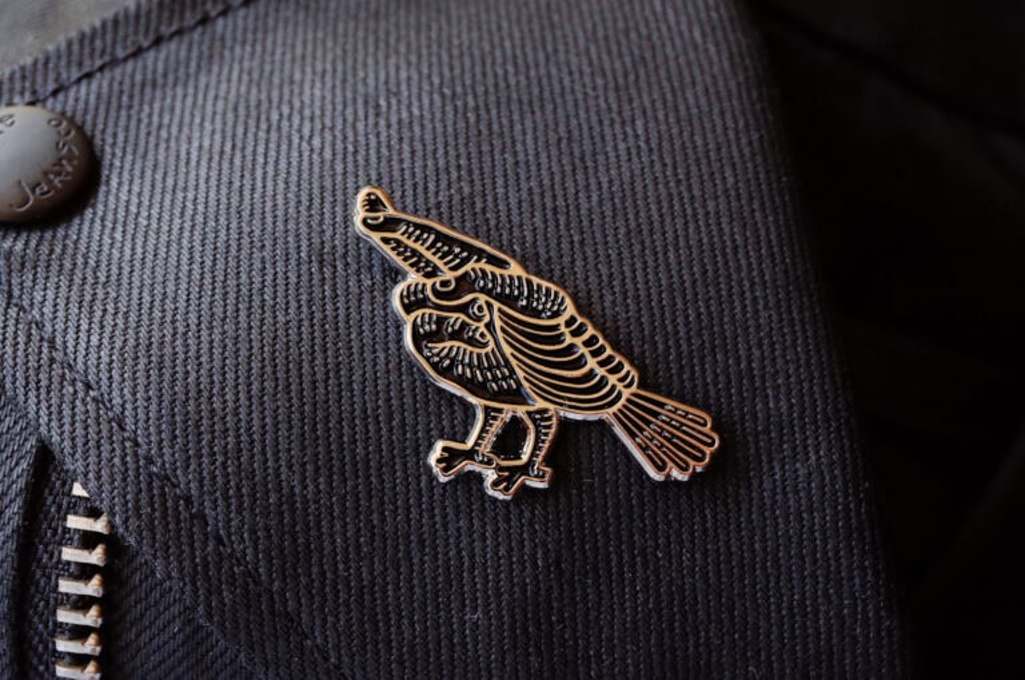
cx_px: 512
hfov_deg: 54.5
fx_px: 995
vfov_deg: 37.7
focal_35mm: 35
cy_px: 340
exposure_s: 1/125
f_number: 5
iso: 1600
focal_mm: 18.3
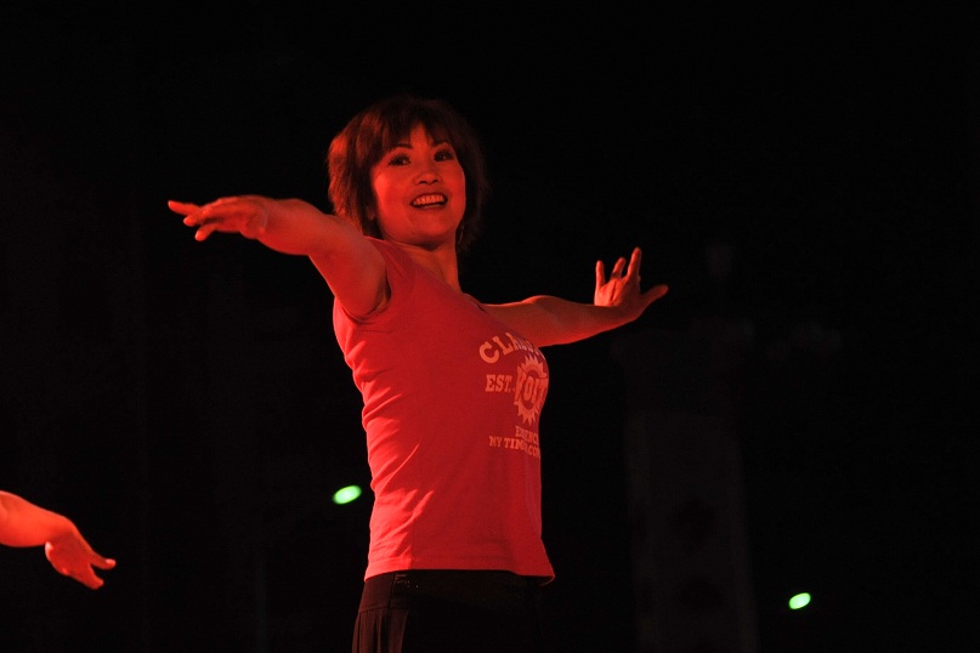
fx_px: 2858
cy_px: 326
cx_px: 490
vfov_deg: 13.0
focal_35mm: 105
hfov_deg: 19.5
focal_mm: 105
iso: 2000
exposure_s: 1/400
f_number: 5.3
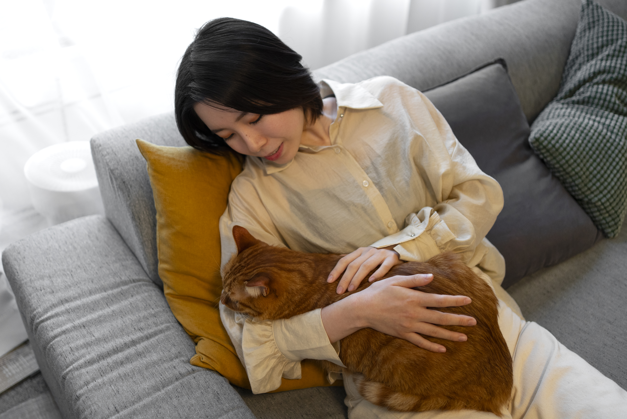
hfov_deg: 54.4
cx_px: 314
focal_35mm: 35
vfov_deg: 37.9
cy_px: 210
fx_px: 610
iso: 800
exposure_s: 1/250
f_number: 2.2
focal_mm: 35
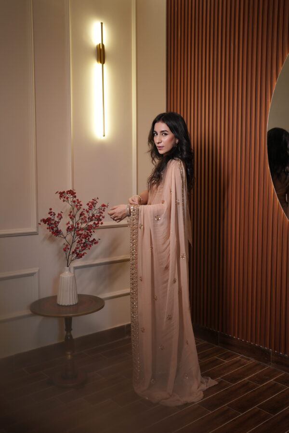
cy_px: 216
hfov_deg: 37.9
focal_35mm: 35
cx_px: 144
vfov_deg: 54.4
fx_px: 421
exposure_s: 1/125
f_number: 1.8
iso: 250
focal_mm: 35
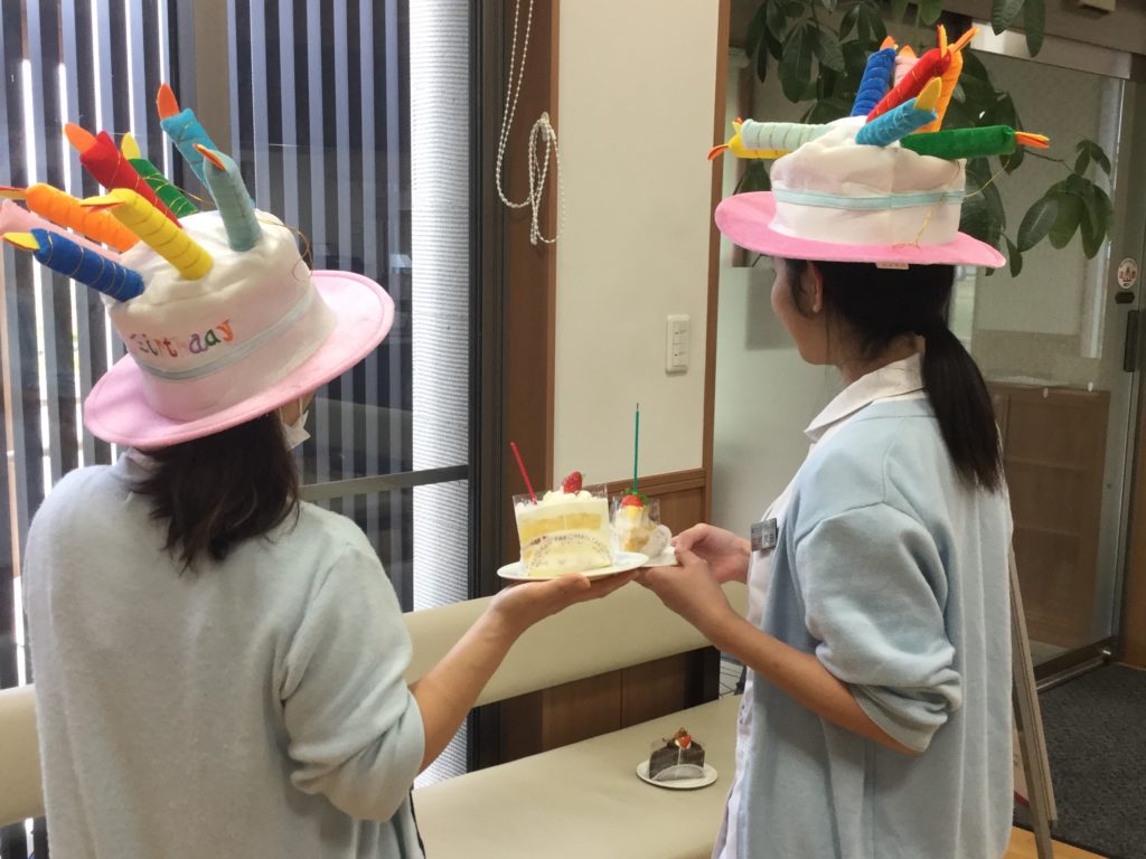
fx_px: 1026
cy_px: 430
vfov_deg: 45.4
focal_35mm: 31
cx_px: 573
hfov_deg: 58.4
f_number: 2.4
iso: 25
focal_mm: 3.3
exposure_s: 1/30
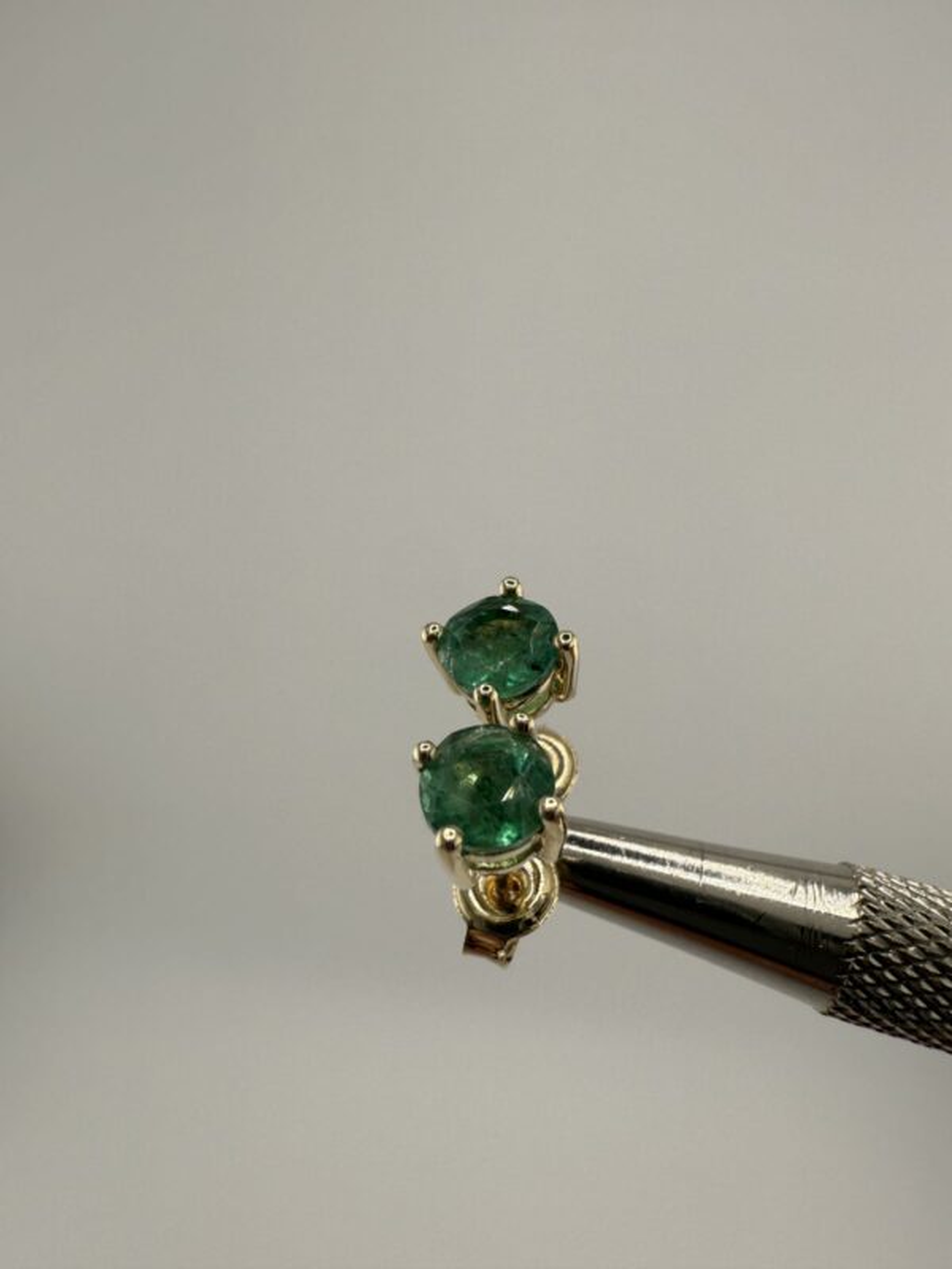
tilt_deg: -21.3
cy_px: 634
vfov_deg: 71.6
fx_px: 880
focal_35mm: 24
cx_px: 476
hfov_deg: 56.8
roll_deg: -4.0
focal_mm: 2.22
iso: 40
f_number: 2.2
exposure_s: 1/1976
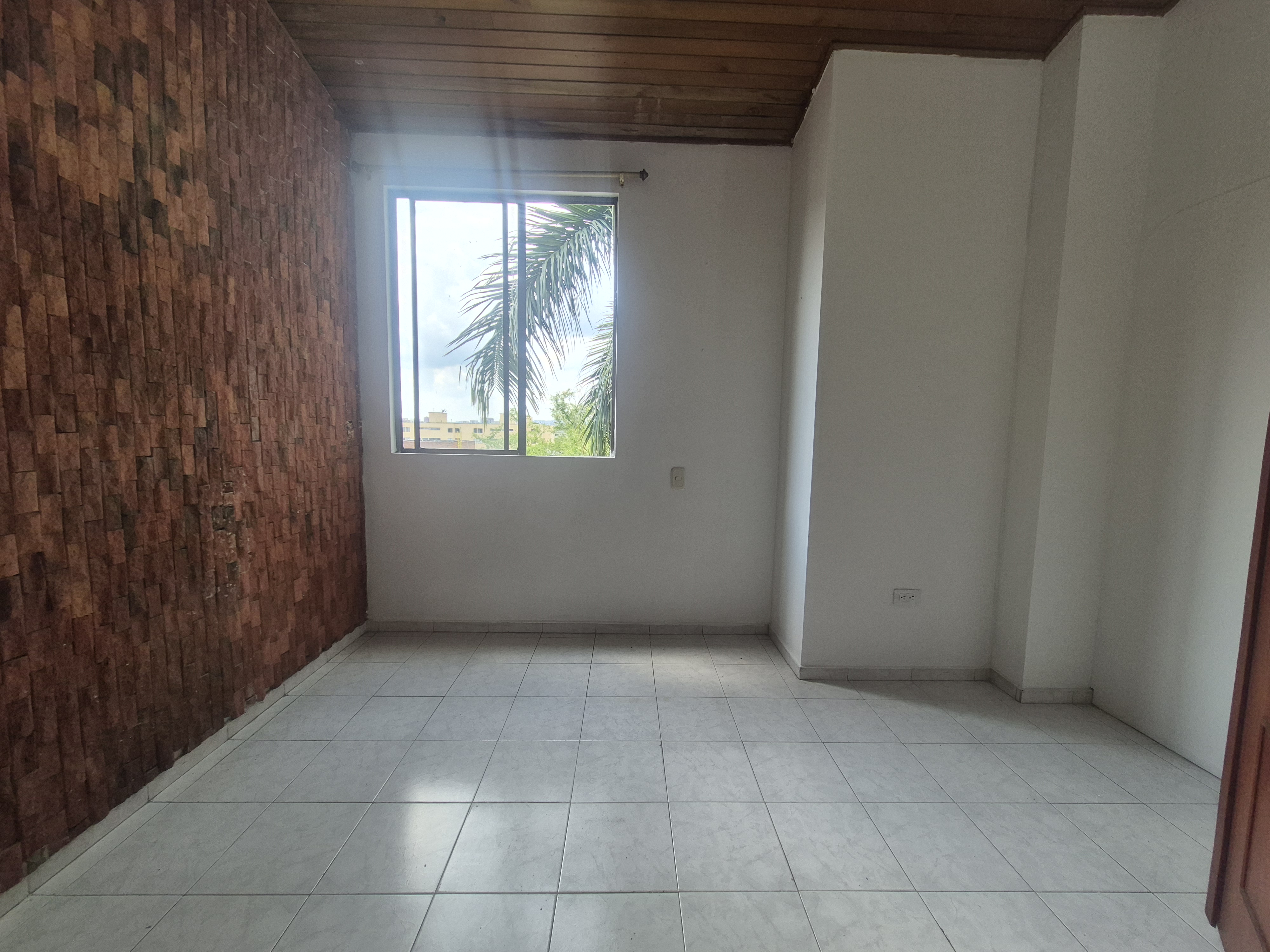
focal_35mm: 13
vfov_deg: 89.9
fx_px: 477
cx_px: 635
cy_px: 476
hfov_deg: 106.2
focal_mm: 1.74
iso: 50
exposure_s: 1/156
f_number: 2.2
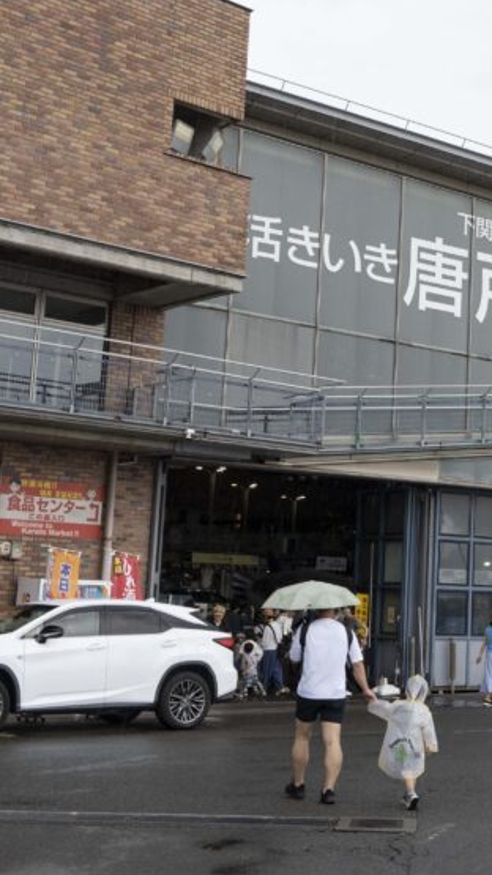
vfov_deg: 35.9
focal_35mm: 58
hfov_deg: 20.1
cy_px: 359
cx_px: 479
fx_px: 1346
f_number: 9
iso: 100
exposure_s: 1/125
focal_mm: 30
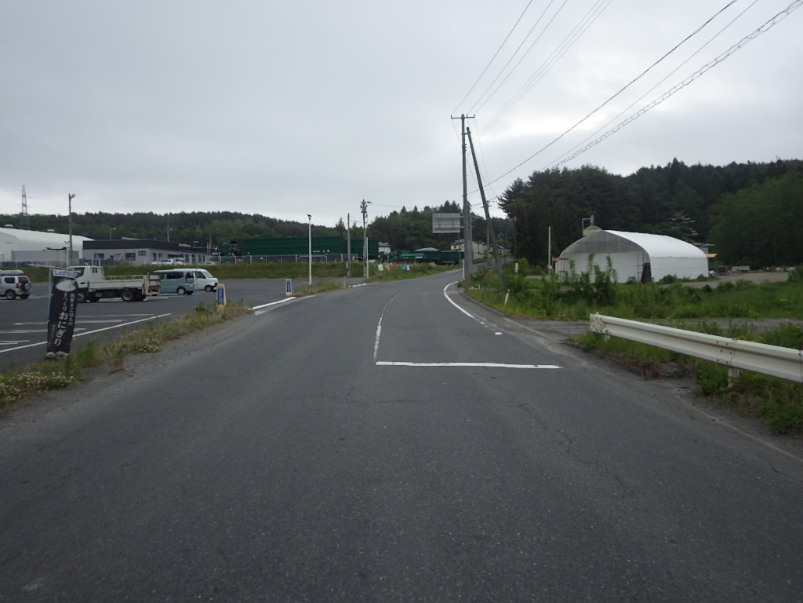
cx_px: 402
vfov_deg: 54.9
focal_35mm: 25
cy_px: 302
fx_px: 580
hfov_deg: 69.4
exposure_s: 1/500
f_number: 2.8
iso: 125
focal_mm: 4.5
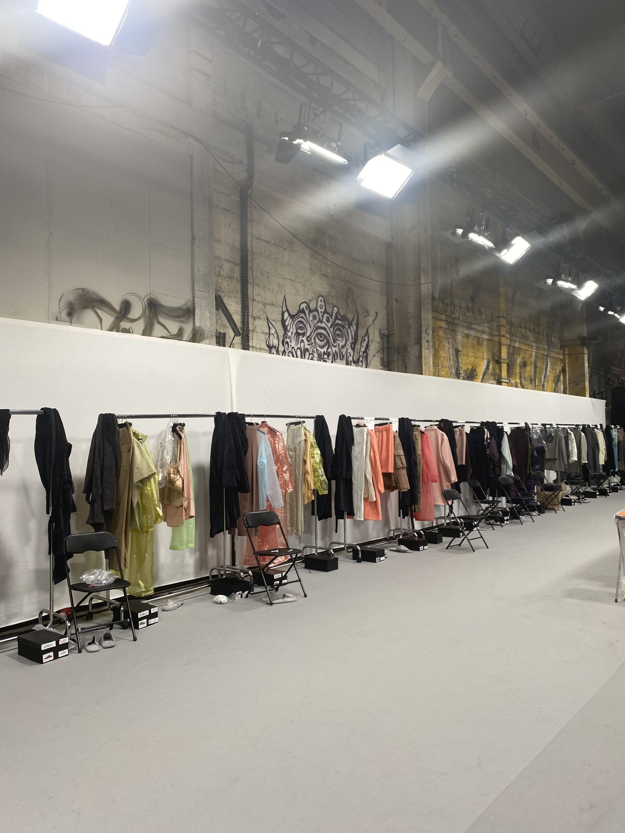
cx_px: 312
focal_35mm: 26
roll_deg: +1.9
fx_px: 626
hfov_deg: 53.1
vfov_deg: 67.3
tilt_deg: +3.9
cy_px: 416
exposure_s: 1/100
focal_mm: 4.25
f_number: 1.8
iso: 50
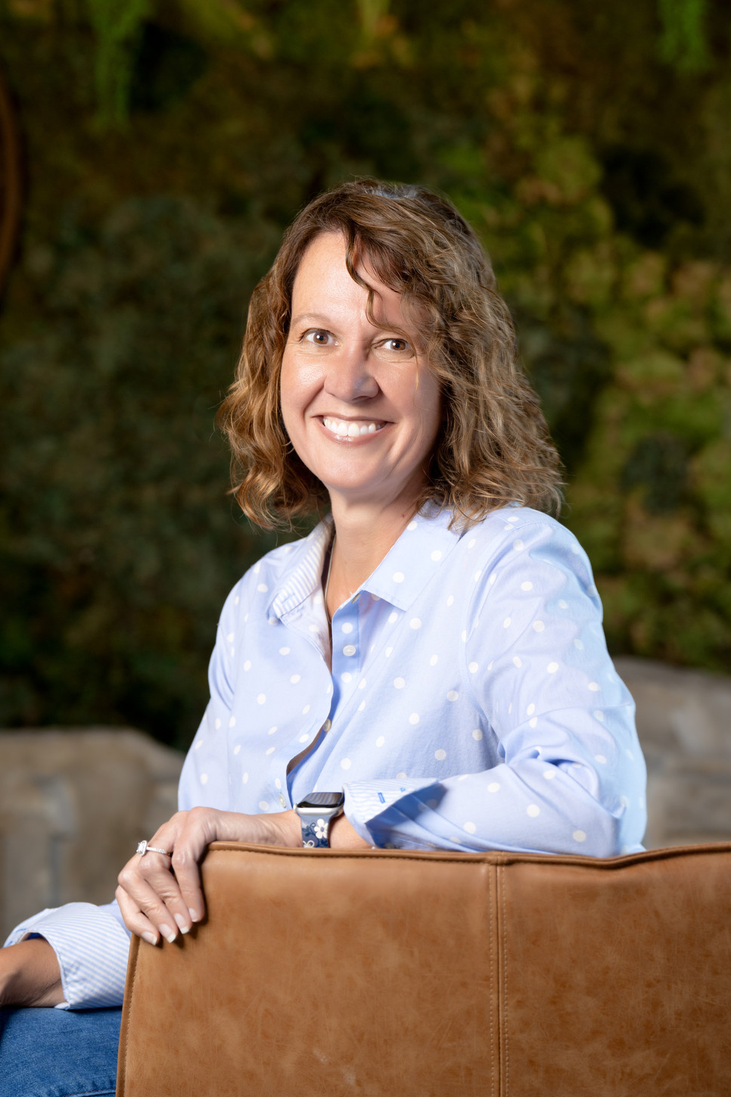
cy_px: 549
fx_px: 3563
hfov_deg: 11.7
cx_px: 366
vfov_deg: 17.5
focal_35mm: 117
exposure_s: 1/60
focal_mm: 113
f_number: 5
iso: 400
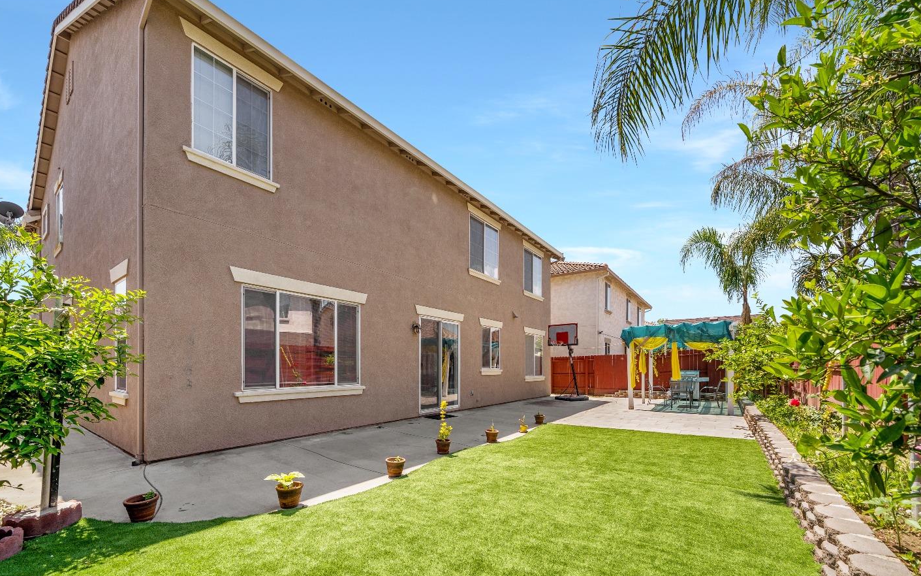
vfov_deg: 82.8
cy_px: 296
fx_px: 326
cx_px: 441
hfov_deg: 109.3
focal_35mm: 13
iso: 100
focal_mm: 12
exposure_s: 1/125
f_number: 9
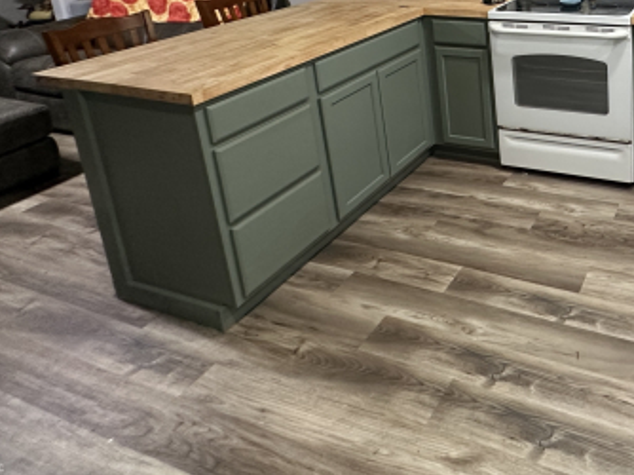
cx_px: 576
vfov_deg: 43.2
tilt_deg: -12.1
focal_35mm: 28
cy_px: 8
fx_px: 512
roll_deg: +1.5
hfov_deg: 54.8
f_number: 2.2
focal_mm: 2.22
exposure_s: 1/60
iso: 320
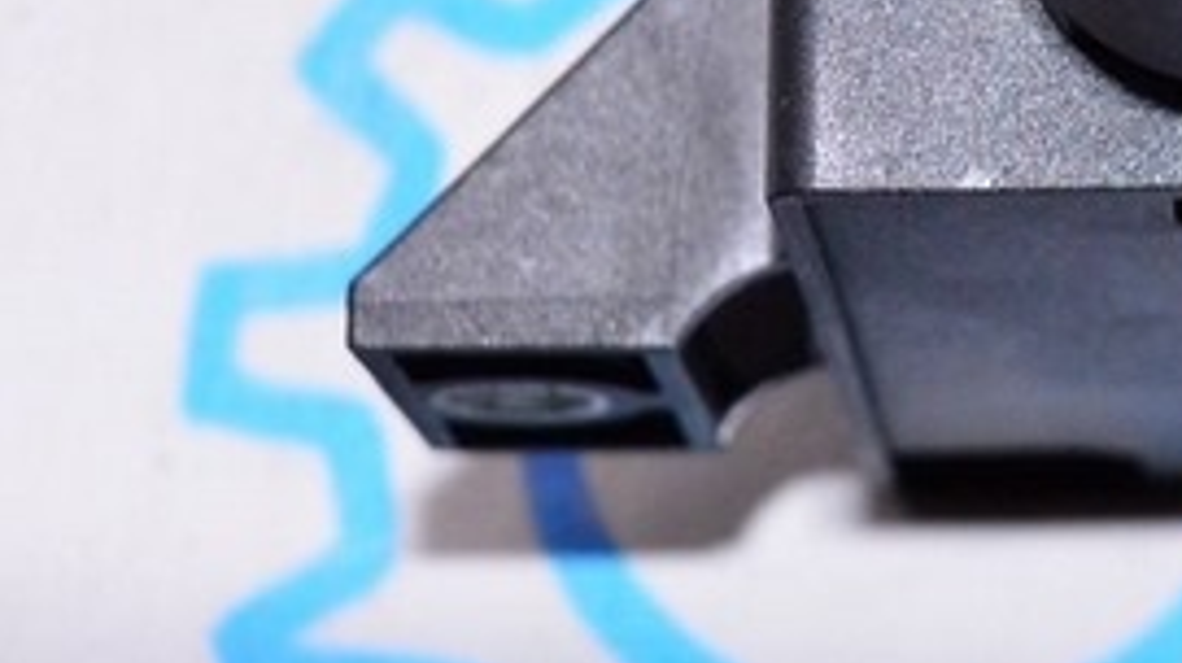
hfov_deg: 10.1
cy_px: -155
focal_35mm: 202
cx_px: 2085
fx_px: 6327
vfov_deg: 6.0
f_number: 8
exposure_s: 1/200
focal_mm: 34
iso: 1600
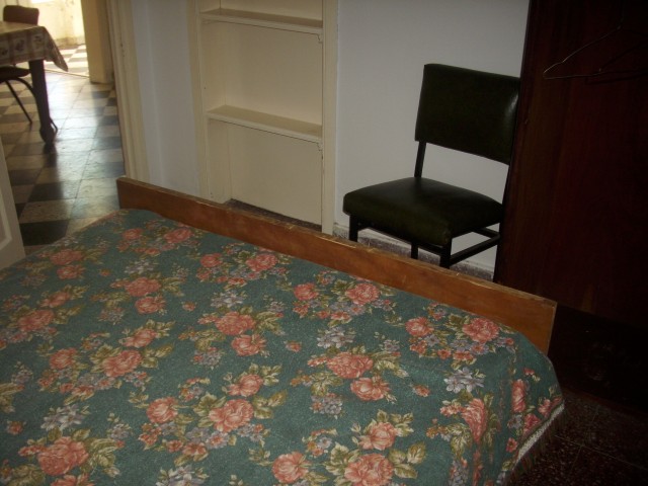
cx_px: 324
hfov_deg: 58.4
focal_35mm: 31
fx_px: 580
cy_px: 243
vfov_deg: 45.4
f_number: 2.8
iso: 50
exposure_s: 1/30
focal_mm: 6.2
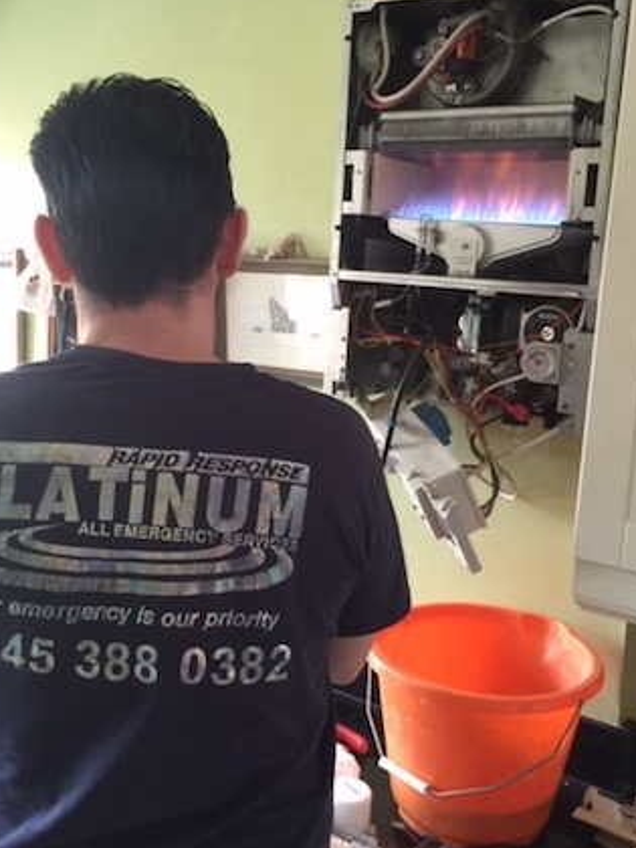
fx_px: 931
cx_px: 320
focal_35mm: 38
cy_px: 404
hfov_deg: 37.7
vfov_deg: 49.0
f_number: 2.2
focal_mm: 4.15
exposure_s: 1/10
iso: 100
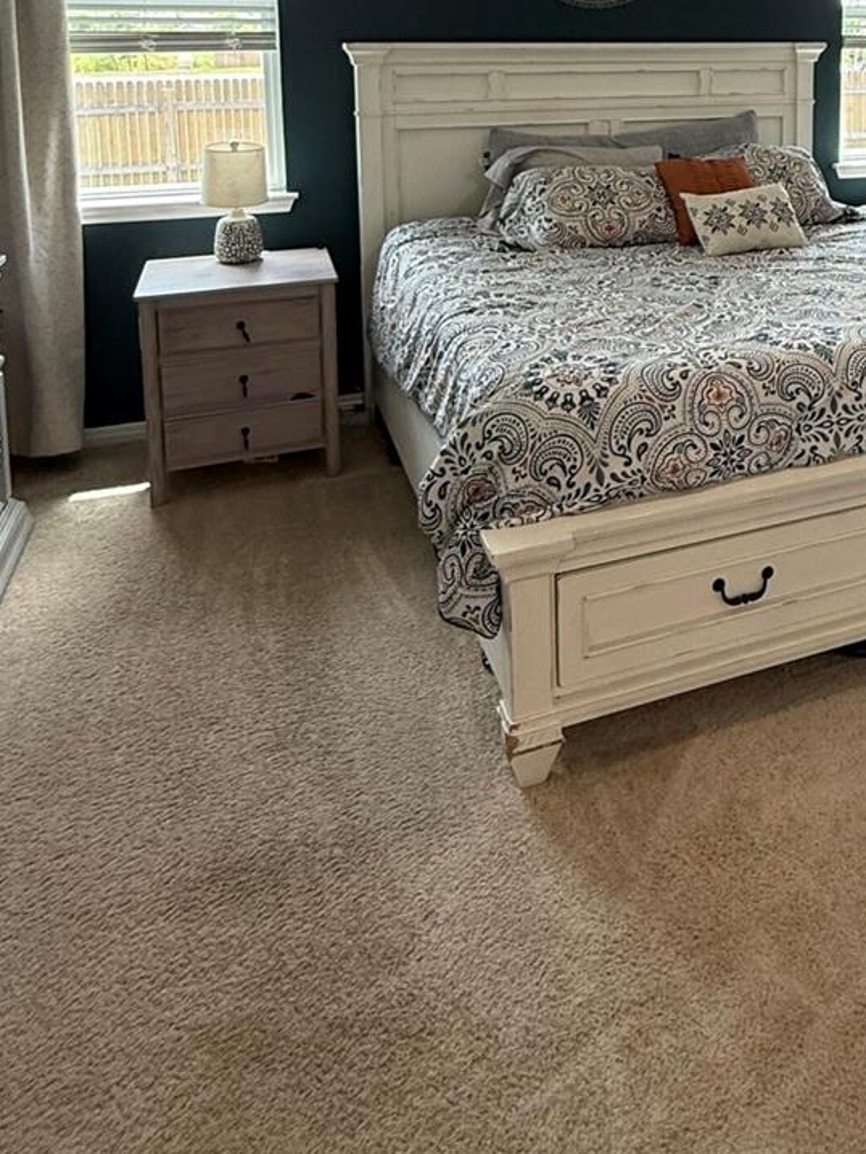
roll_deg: -0.5
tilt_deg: -6.7
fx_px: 1000
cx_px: 679
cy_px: 156
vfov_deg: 53.8
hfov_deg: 44.7
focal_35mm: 30
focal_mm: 2.22
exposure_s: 1/120
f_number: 2.2
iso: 250
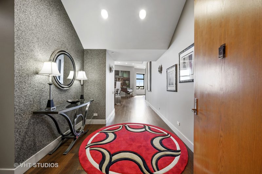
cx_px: 131
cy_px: 87
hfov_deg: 104.3
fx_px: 102
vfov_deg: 81.1
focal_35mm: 14
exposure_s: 1/1.25
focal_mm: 14
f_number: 10
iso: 100
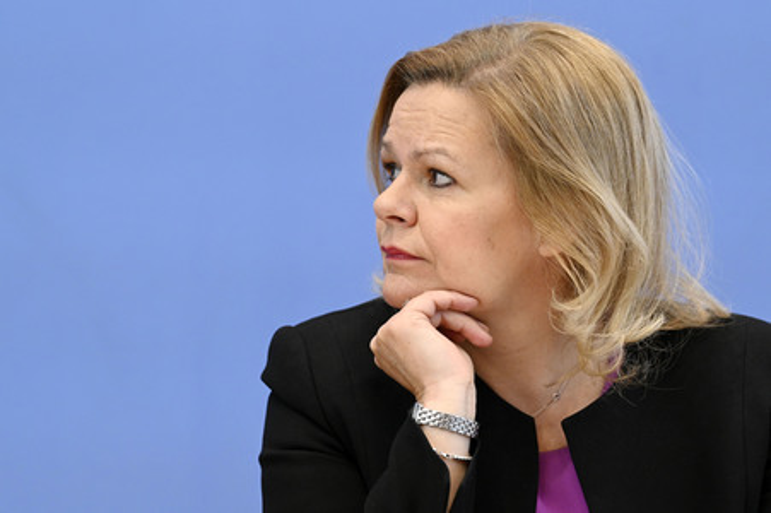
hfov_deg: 14.7
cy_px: 256
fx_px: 2996
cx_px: 386
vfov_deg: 9.8
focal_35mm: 140
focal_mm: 140
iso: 4000
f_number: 5.6
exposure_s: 1/640
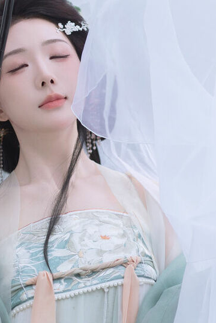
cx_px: 50
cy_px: 179
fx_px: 2232
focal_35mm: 248
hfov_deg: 5.5
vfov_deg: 8.3
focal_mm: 85
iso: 100
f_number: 2
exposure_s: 1/1600
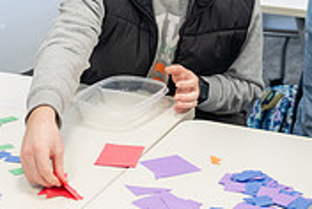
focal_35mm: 102
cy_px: 42
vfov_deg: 13.4
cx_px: 9
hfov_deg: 19.5
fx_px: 885
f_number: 2.8
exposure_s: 1/250
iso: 1600
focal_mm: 31
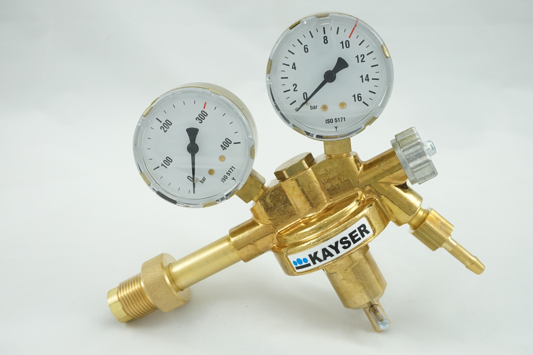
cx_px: 266
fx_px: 777
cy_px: 178
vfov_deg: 25.7
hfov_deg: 37.9
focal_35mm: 52
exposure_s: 1/100
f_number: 10
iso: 1000
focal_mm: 35
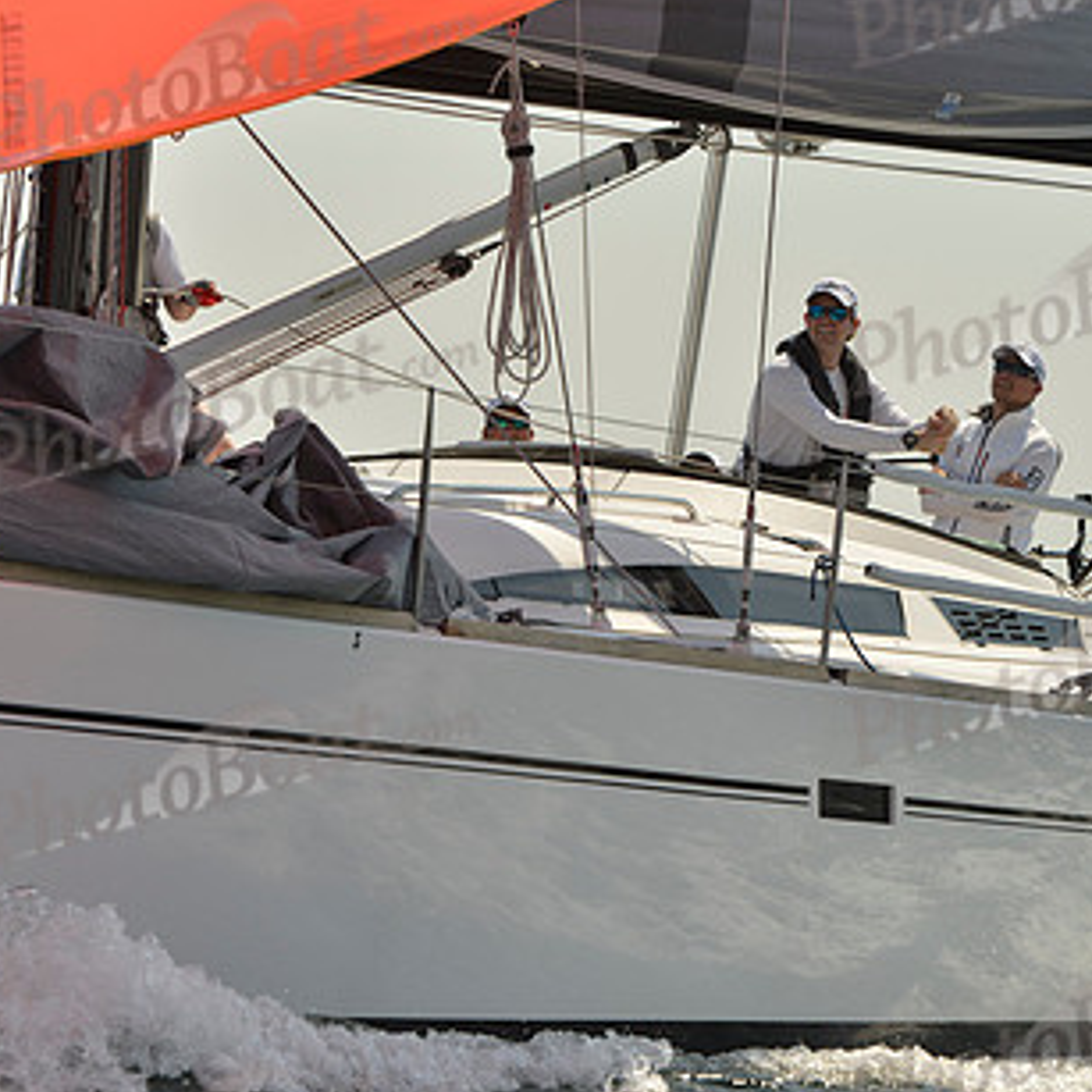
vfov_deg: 8.1
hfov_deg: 8.1
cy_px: 539
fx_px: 7745
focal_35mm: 217
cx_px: 665
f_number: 7.1
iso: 200
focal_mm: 135
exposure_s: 1/1250
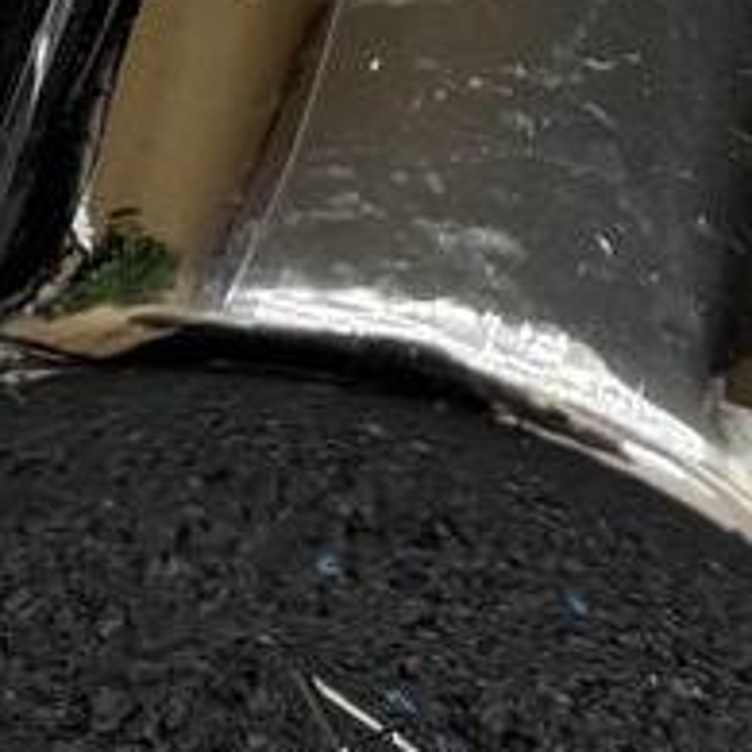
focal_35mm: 163
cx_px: -310
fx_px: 4006
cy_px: -93
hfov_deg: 10.4
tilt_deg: -47.2
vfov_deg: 10.6
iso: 100
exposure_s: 1/100
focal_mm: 6.76
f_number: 1.78
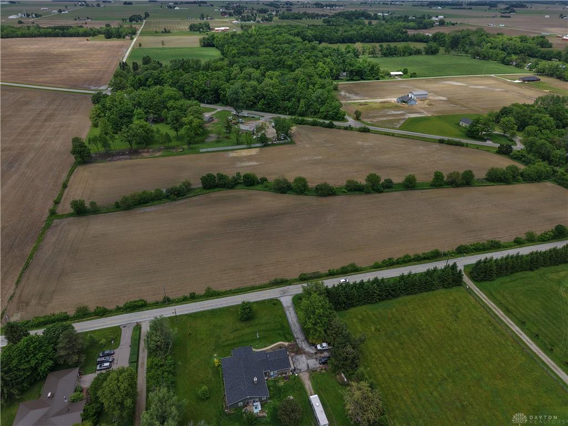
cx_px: 284
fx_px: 394
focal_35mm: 24
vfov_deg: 56.8
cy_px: 213
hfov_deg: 71.6
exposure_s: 1/4000
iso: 110
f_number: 1.8
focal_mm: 8.67
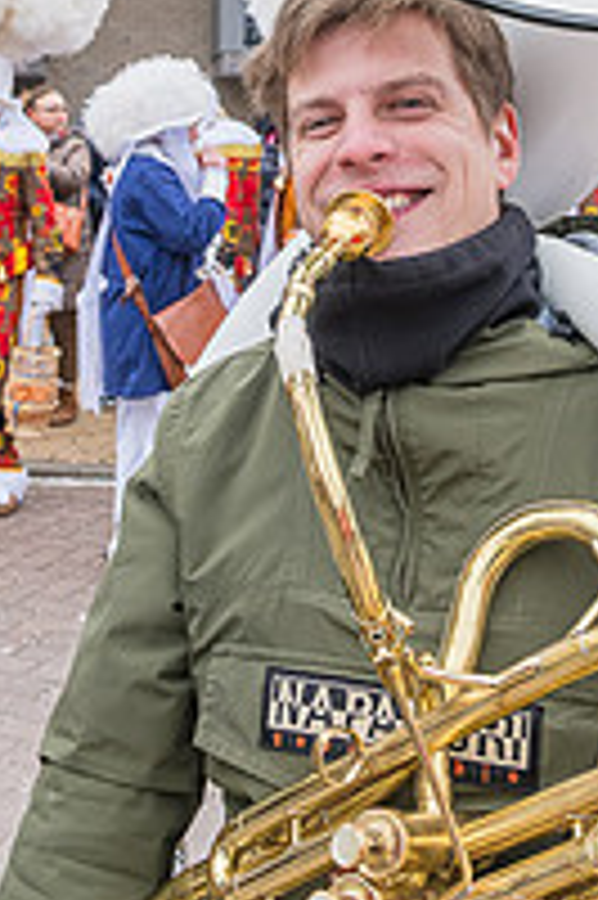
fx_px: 1348
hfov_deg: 24.9
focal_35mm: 54
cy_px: 86
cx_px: 373
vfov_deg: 34.8
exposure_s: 1/250
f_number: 8
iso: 800
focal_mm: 24
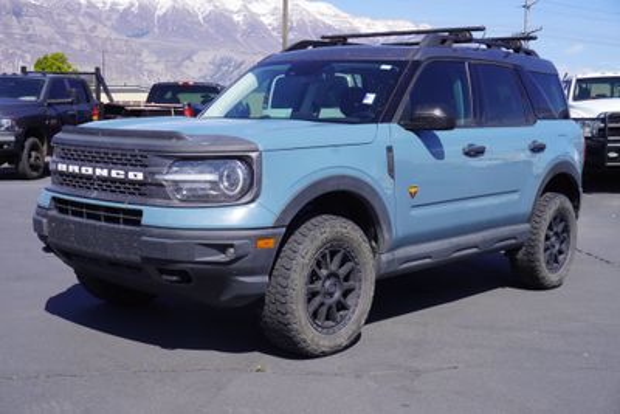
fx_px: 801
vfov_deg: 29.0
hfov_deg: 42.3
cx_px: 310
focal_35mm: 46
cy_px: 207
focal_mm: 31
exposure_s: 1/125
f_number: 11
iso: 100
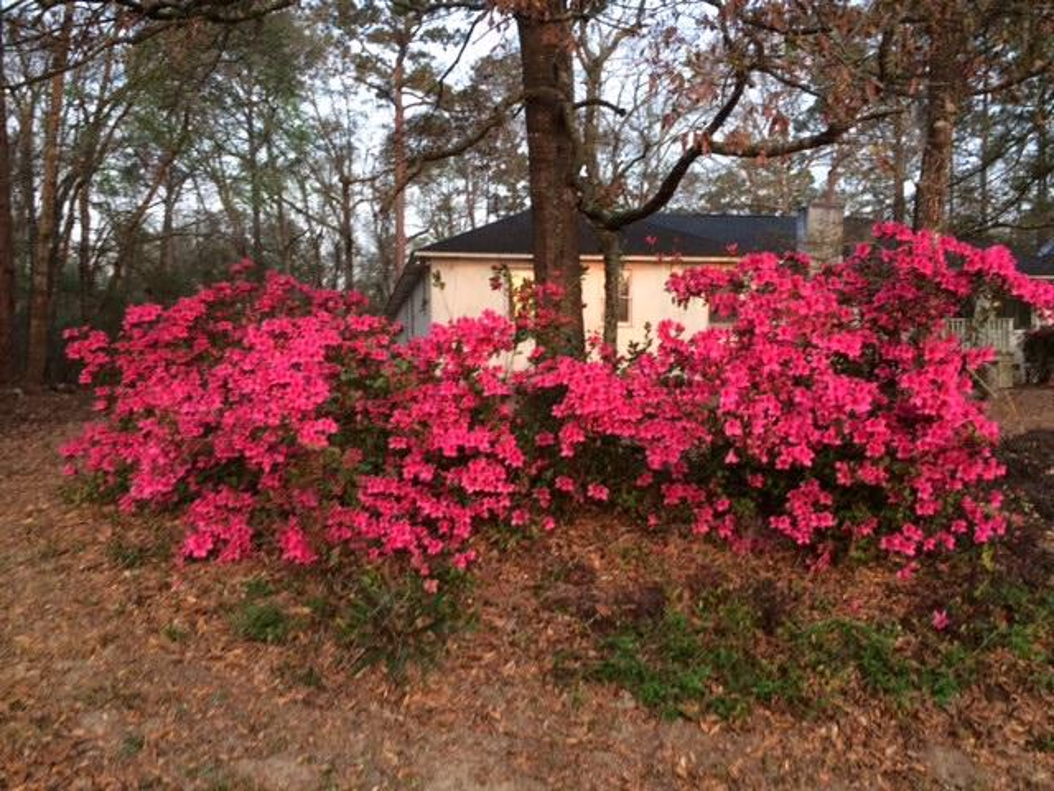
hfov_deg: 61.7
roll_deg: +0.5
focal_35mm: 29
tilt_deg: -2.7
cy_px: 396
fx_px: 883
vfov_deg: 48.2
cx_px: 527
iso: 50
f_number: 2.2
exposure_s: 1/60
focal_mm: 4.15
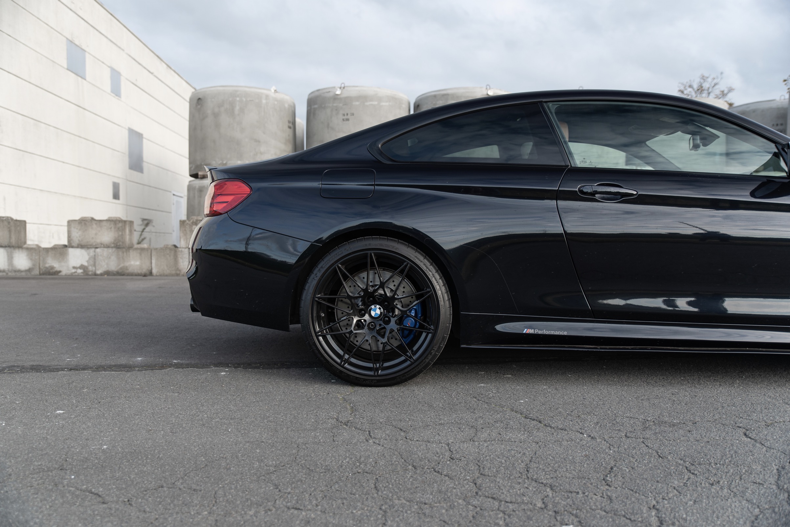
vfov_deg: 43.6
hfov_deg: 61.9
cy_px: 264
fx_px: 659
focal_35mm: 30
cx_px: 395
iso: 100
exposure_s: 1/400
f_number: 2.8
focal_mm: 30
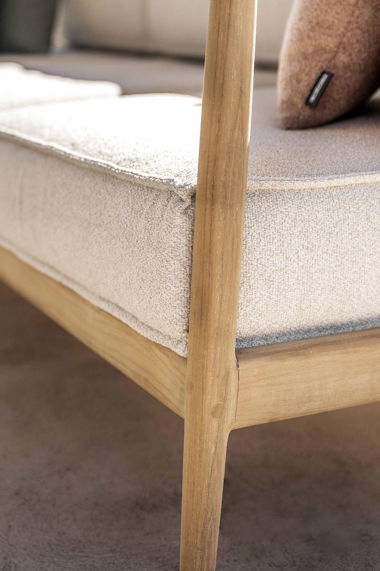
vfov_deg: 27.7
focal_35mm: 73
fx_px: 1156
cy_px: 235
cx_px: 244
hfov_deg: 18.6
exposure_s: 1/1600
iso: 100
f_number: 2.8
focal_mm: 43
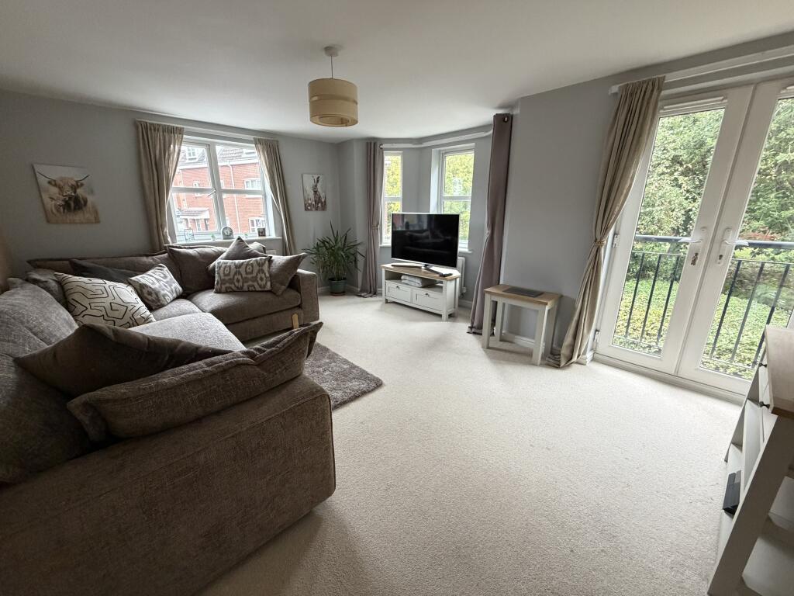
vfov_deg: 85.7
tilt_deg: -15.2
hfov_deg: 102.1
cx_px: 397
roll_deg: +0.9
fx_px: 321
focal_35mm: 14
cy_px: 298
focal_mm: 2.22
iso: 400
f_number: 2.2
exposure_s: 1/60
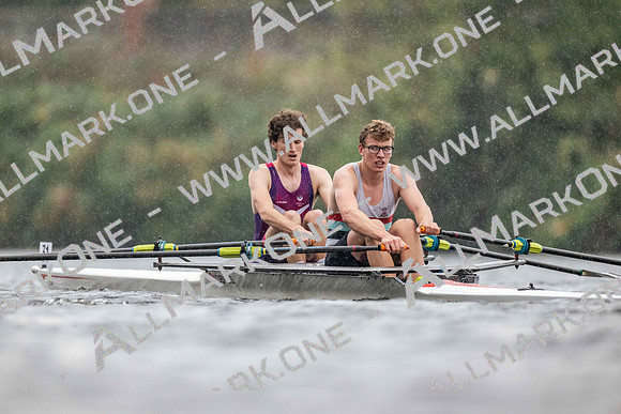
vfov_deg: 2.3
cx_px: 310
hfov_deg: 3.4
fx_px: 10352
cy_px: 207
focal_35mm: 600
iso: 4500
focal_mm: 600
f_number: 4
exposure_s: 1/2500
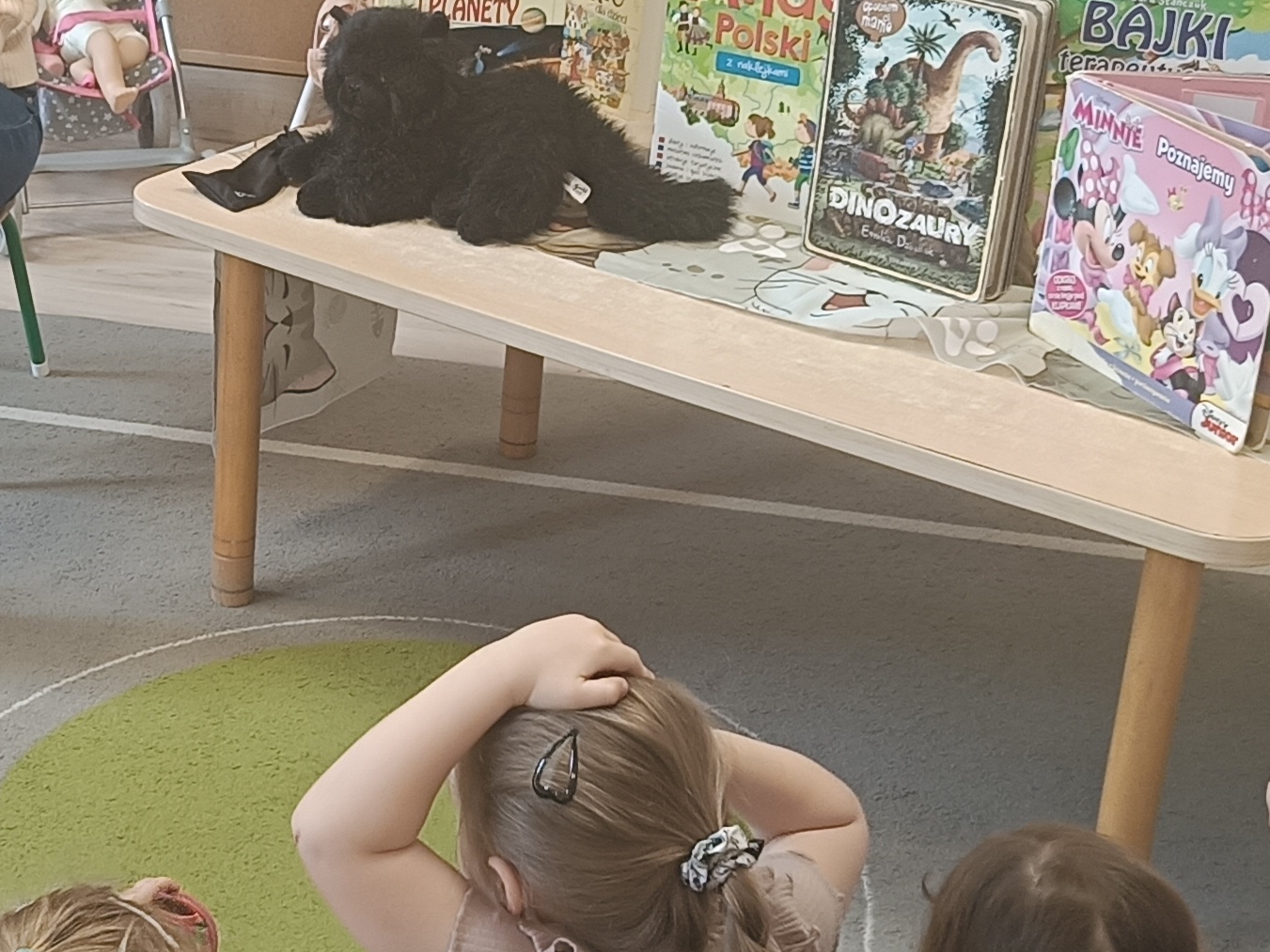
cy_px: 528
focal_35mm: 77
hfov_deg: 24.6
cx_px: 118
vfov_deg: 19.1
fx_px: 2825
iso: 200
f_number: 1.75
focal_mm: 5.25
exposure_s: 1/33.3
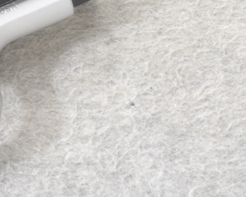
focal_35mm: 216
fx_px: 1573
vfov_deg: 7.2
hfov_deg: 8.7
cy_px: 145
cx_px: -123
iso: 3200
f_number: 20
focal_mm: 46
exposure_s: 1/160
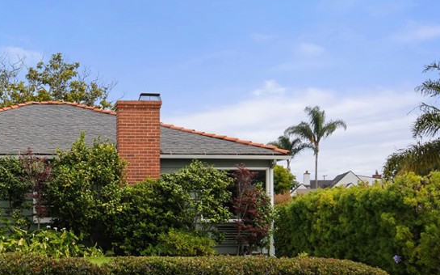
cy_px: 224
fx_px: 827
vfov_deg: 18.6
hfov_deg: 28.8
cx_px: 59
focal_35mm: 69
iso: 400
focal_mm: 24
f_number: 8
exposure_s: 1/850
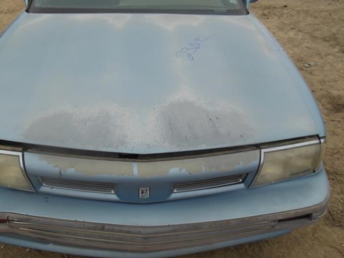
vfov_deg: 44.1
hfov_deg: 56.7
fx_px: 318
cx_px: 153
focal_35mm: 32
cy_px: 119
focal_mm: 4.5
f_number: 3.2
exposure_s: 1/640
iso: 125
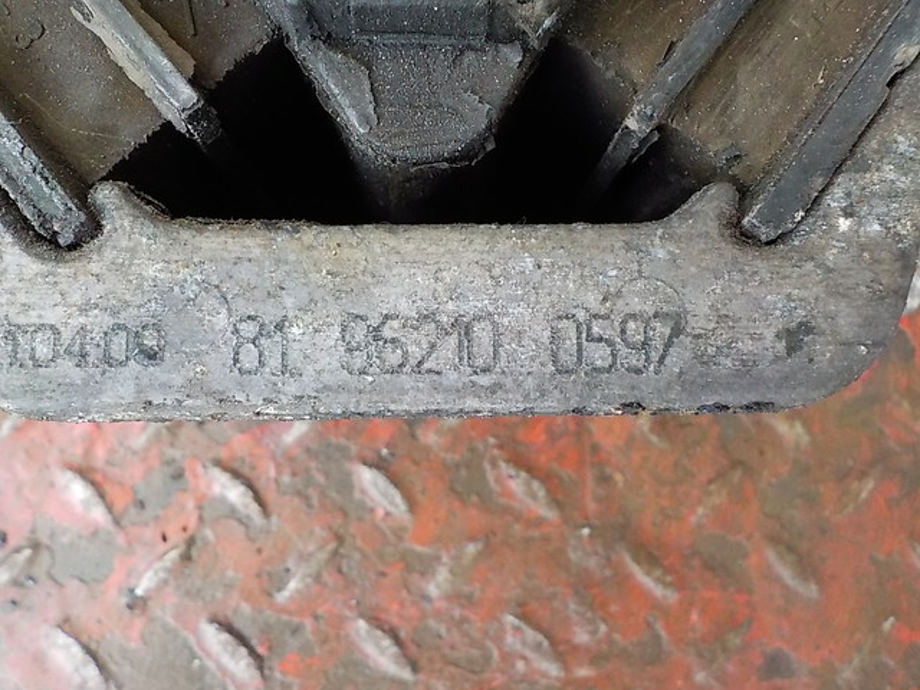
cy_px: 345
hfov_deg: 60.0
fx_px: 797
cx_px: 460
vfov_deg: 46.8
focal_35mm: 30
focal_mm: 4.1
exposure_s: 1/30
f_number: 3.3
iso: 800
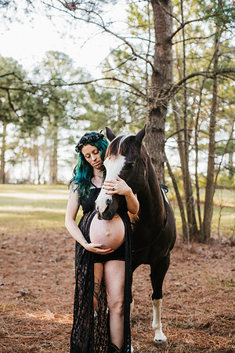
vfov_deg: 39.6
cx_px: 118
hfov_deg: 27.0
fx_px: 490
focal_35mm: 50
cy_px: 176
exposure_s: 1/100
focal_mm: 50
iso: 100
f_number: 2.8
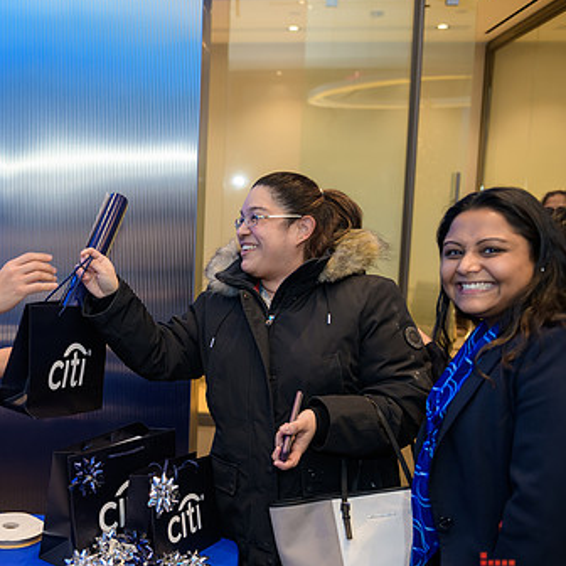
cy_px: 314
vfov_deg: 36.0
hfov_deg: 34.9
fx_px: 869
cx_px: 111
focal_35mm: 47
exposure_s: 1/125
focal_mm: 32
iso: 400
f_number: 3.2
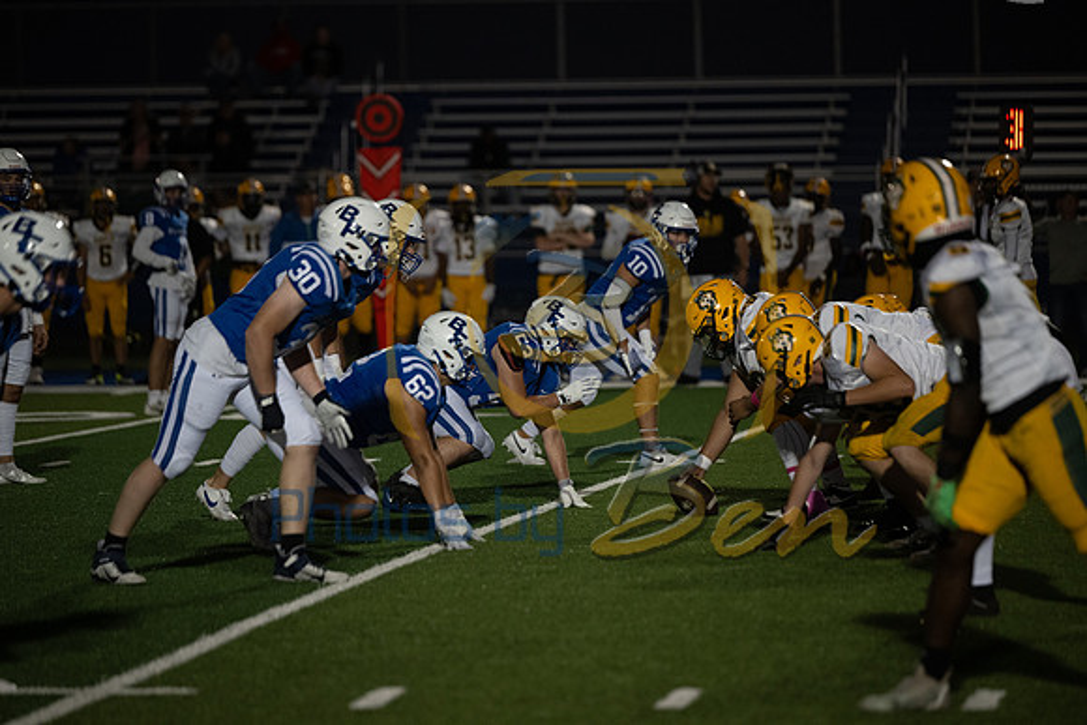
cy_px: 362
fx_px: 6040
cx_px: 544
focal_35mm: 200
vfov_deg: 6.9
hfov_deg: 10.3
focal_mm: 200
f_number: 2.8
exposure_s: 1/1250
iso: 2500
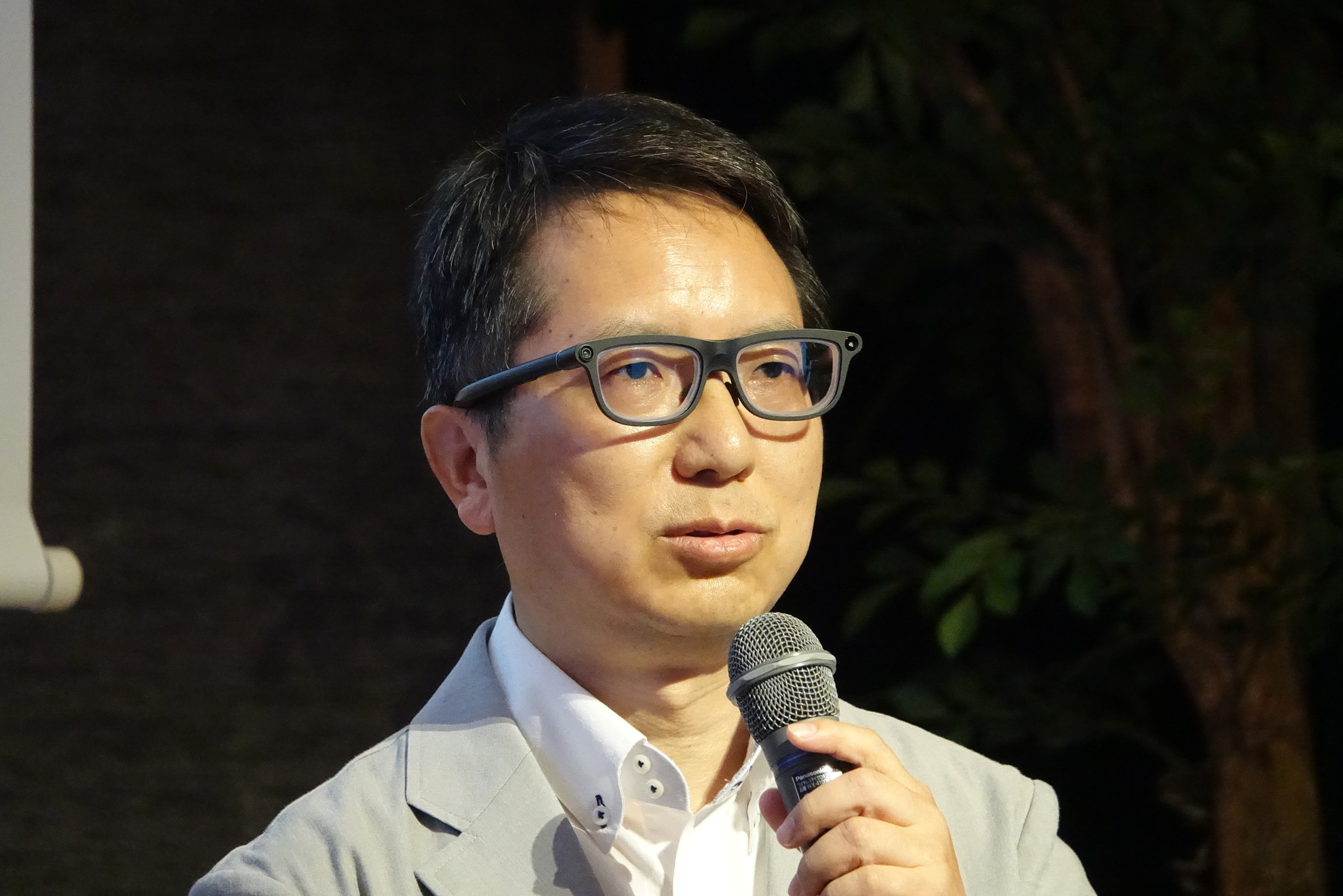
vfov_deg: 3.1
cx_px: 672
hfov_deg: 4.6
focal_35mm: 447
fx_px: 16674
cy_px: 448
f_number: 4
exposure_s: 1/250
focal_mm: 163.85
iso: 6400
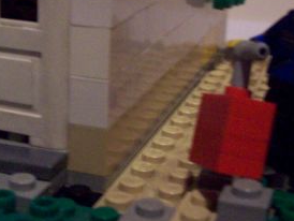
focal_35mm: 84
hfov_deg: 23.1
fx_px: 714
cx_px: 91
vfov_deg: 17.5
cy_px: 53
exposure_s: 1/5.66
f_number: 2.7
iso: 200
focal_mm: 6
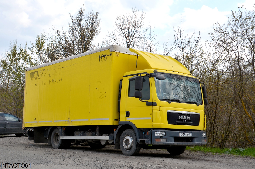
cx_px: 128
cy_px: 84
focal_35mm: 48
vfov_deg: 28.1
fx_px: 340
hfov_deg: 41.1
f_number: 8
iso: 110
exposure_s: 1/250
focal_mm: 32
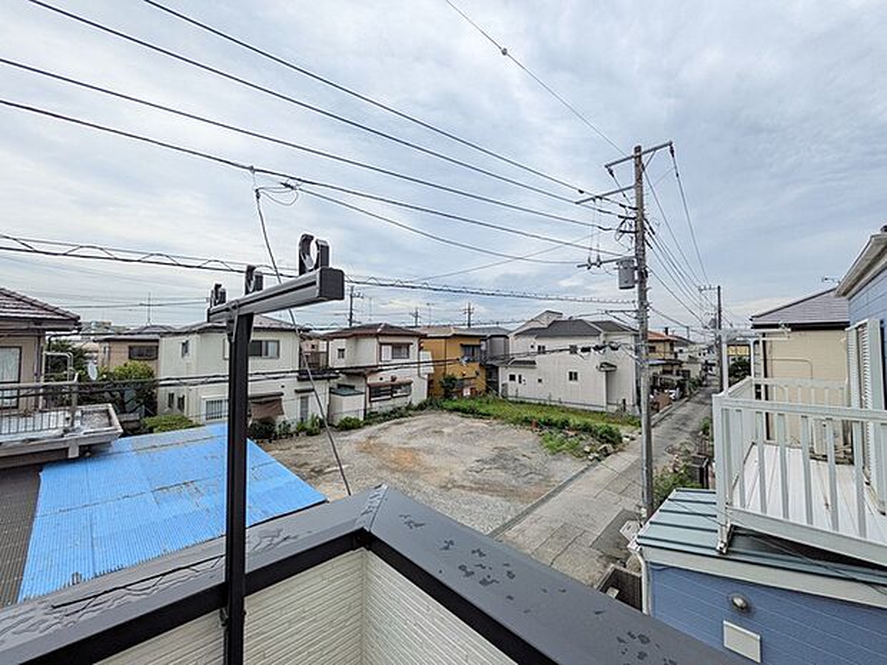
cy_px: 332
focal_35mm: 14
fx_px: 359
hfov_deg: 102.1
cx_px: 444
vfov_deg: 85.7
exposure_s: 1/1783
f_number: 2.2
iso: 50
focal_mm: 1.83
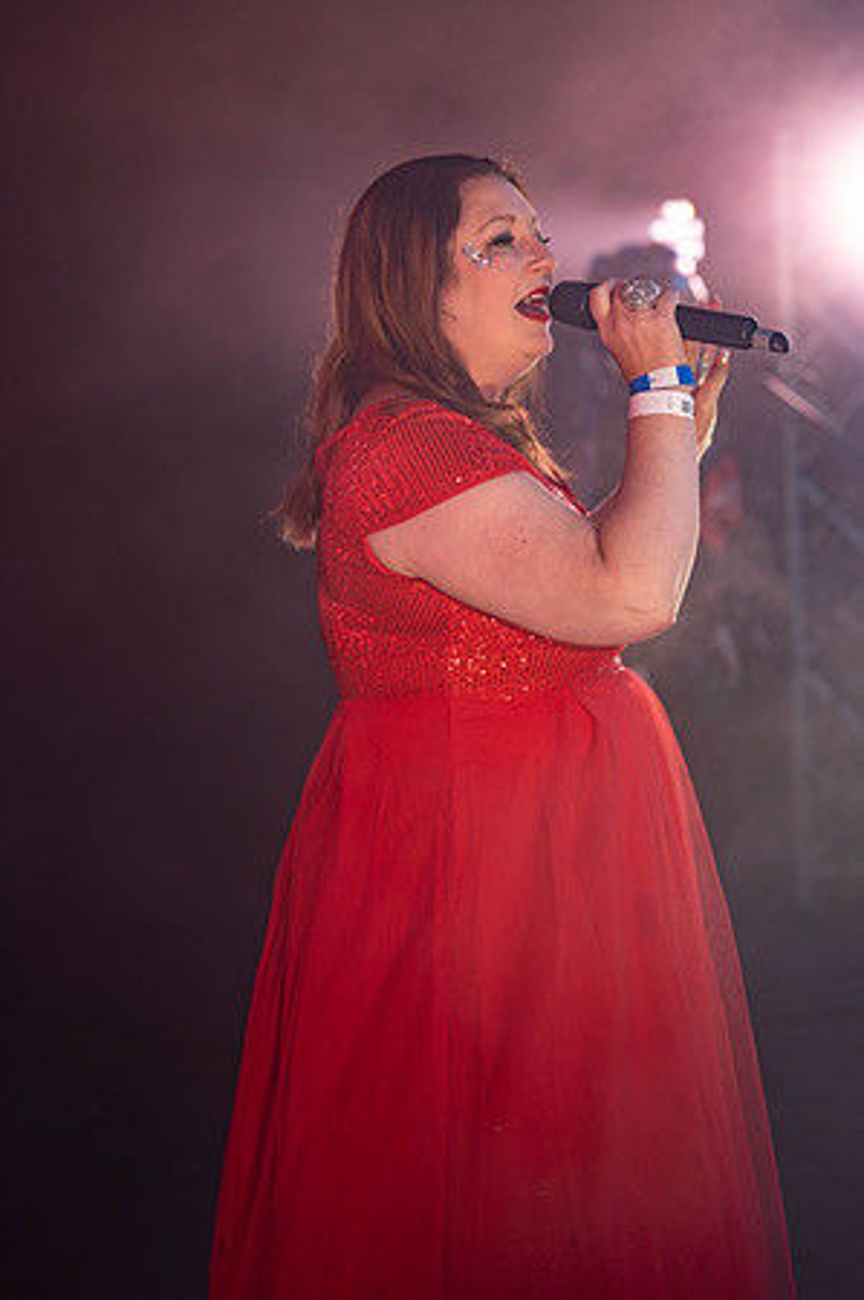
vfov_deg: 23.9
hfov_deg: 16.0
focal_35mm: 85
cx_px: 432
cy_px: 650
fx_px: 3067
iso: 125
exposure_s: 1/200
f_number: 3.2
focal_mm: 85
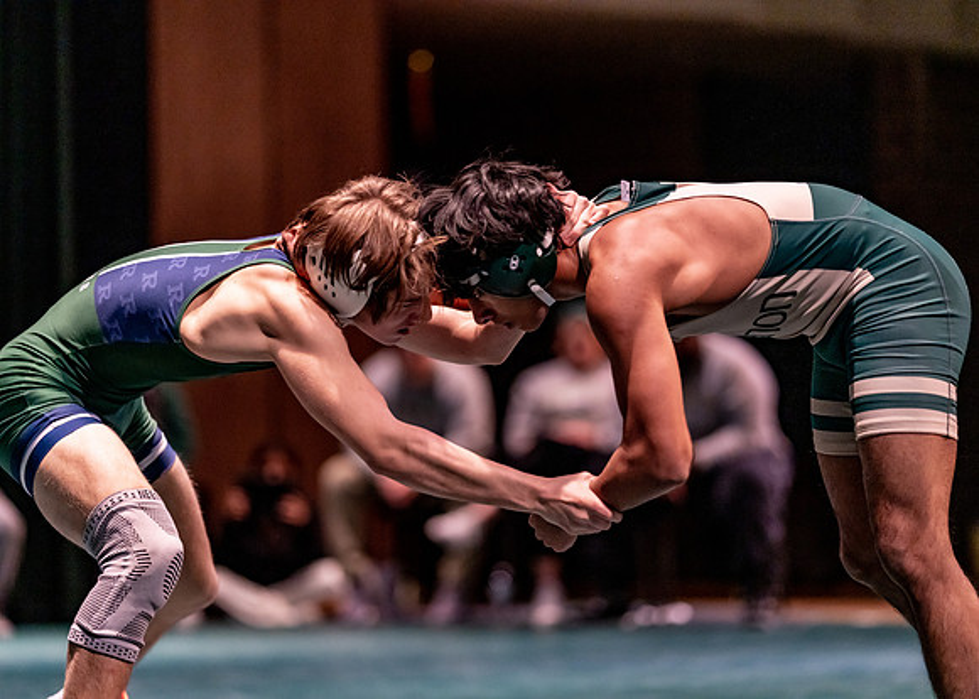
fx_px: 3932
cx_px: 490
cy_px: 350
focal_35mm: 141
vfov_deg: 10.2
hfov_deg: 14.2
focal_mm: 135
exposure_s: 1/800
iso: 2000
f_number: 1.8
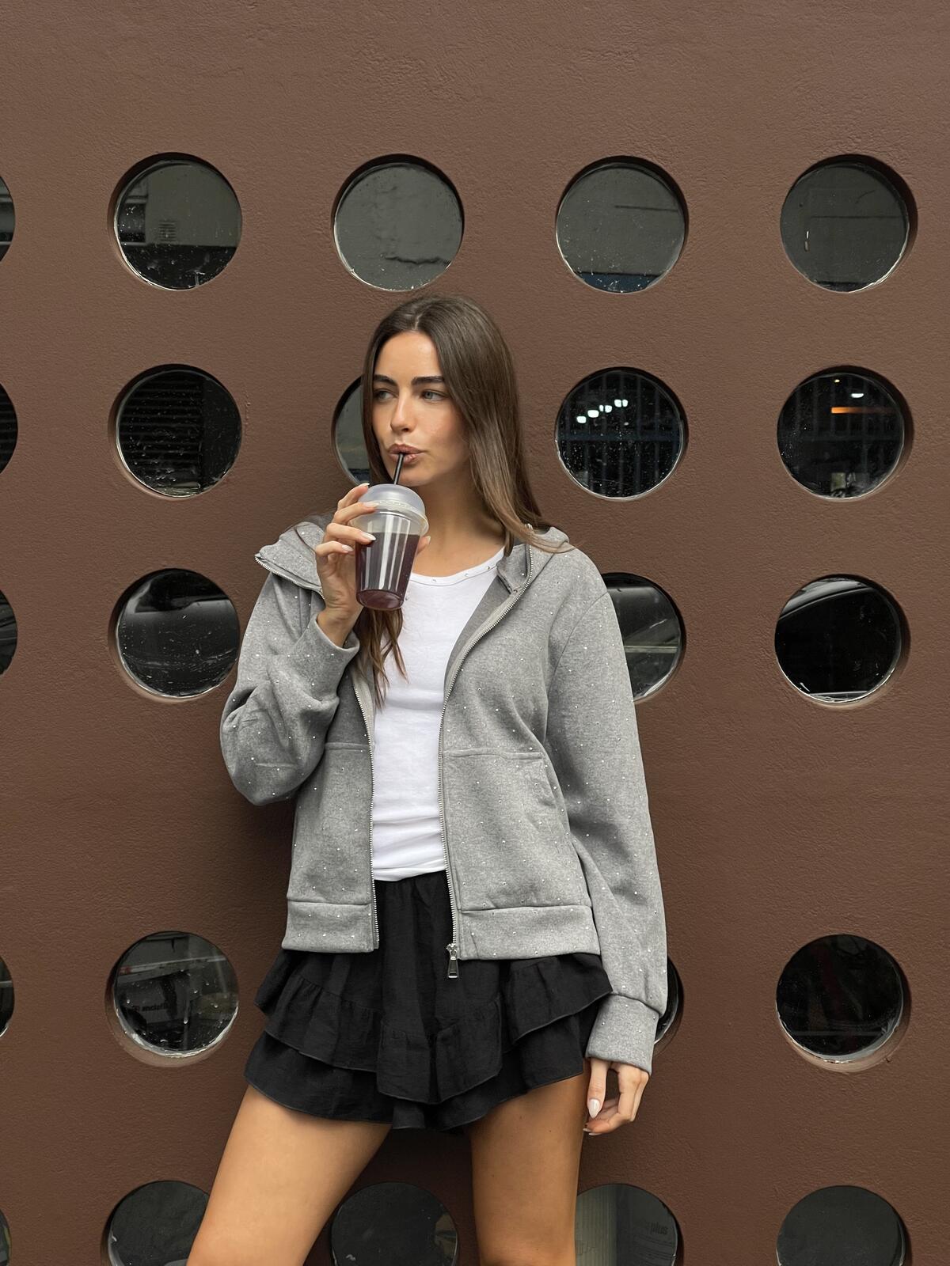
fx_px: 2342
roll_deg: -0.7
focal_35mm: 64
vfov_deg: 30.3
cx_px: 475
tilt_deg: -1.7
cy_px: 633
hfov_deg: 22.9
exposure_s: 1/236
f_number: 2.2
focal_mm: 7.5
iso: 32
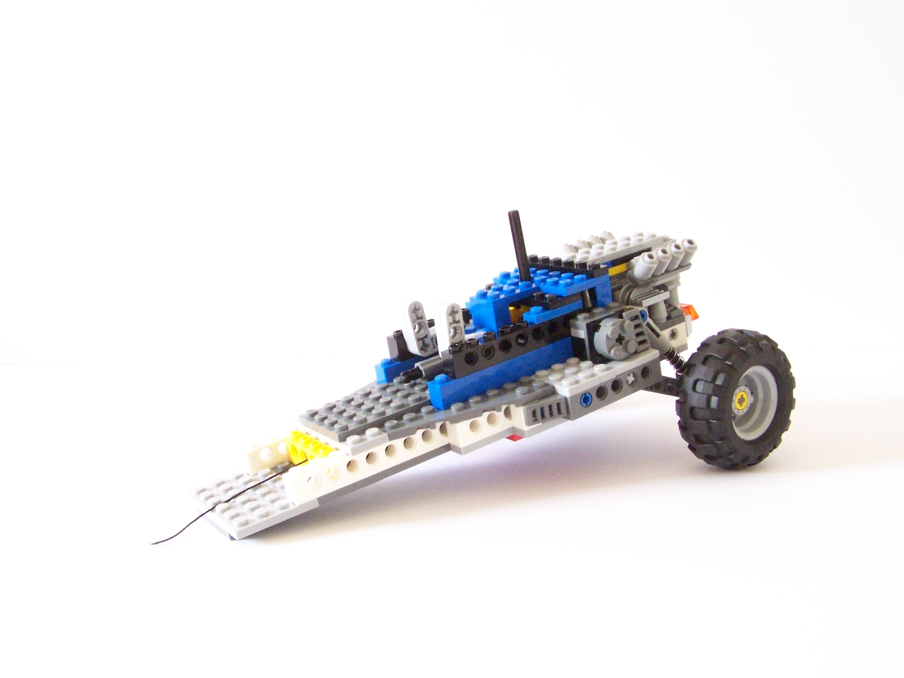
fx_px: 992
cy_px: 339
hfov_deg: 49.0
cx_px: 452
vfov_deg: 37.7
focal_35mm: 38
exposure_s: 1/15
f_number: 6.3
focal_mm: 6.3
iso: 400
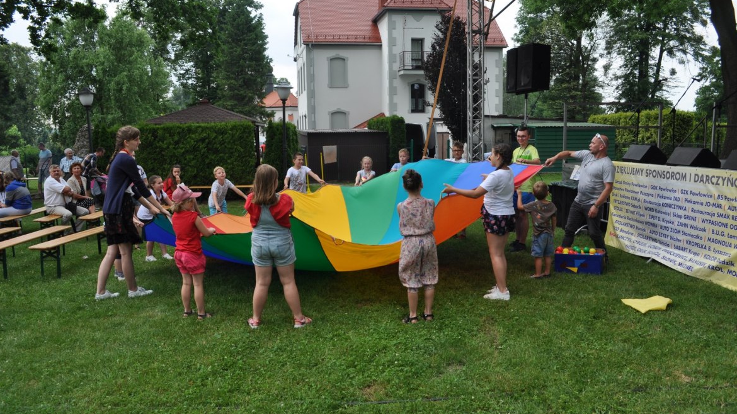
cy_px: 217
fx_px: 567
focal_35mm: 29
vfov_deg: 40.2
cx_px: 374
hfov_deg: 66.1
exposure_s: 1/250
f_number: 8
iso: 200
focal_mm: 18
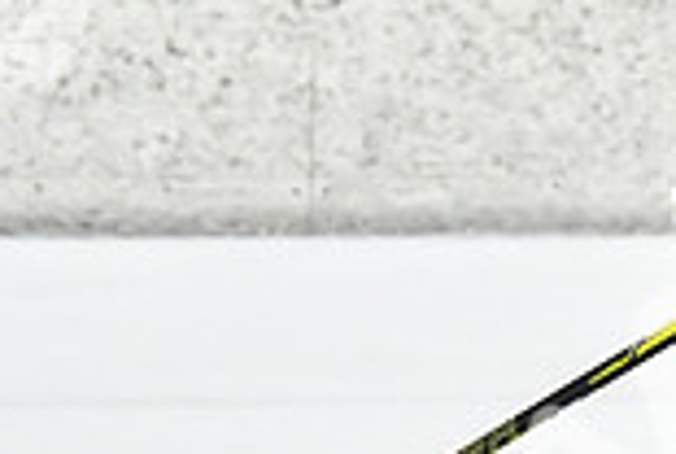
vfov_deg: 2.0
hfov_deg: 2.9
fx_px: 13186
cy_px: 229
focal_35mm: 701
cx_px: 894
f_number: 2.8
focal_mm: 125
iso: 6400
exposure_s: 1/1600
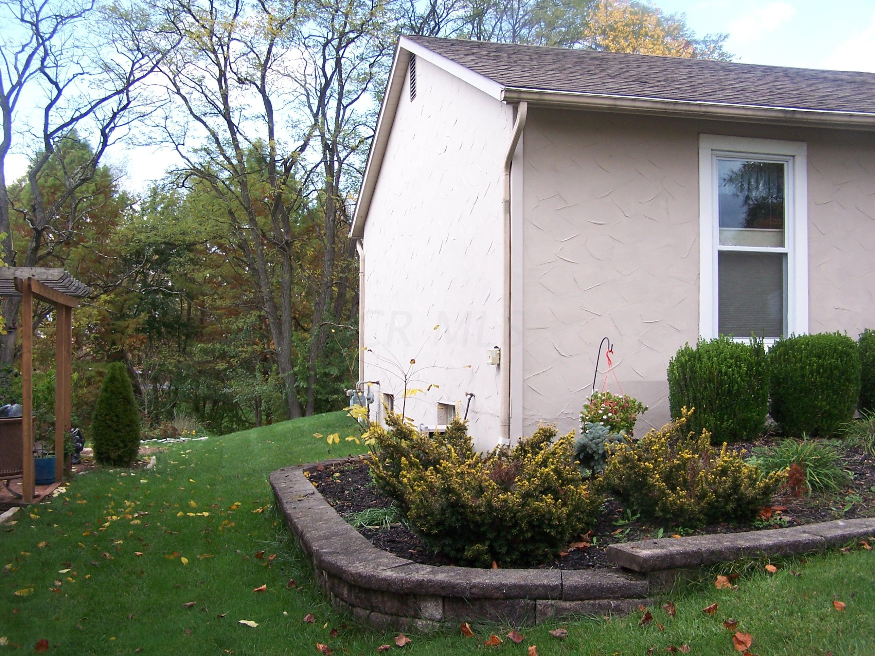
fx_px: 961
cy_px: 328
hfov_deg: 49.0
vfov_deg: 37.7
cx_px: 438
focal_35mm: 38
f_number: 2.8
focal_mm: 6.3
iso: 80
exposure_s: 1/250
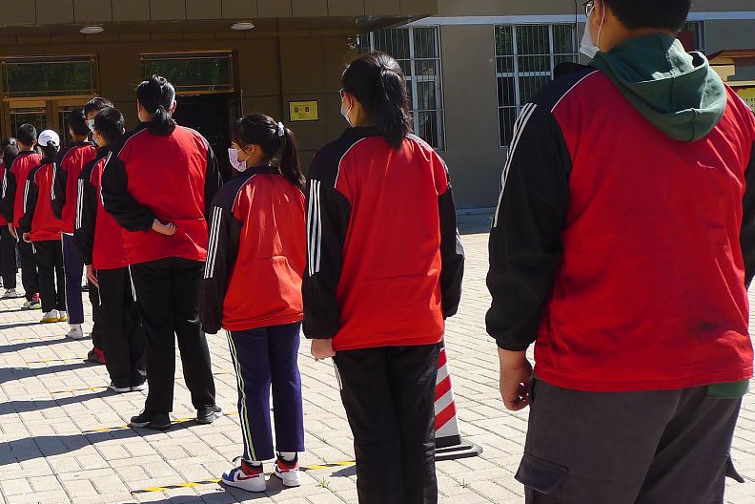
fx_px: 1111
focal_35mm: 53
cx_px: 209
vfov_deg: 25.5
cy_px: 225
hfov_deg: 36.8
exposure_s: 1/500
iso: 100
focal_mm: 7.5
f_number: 4
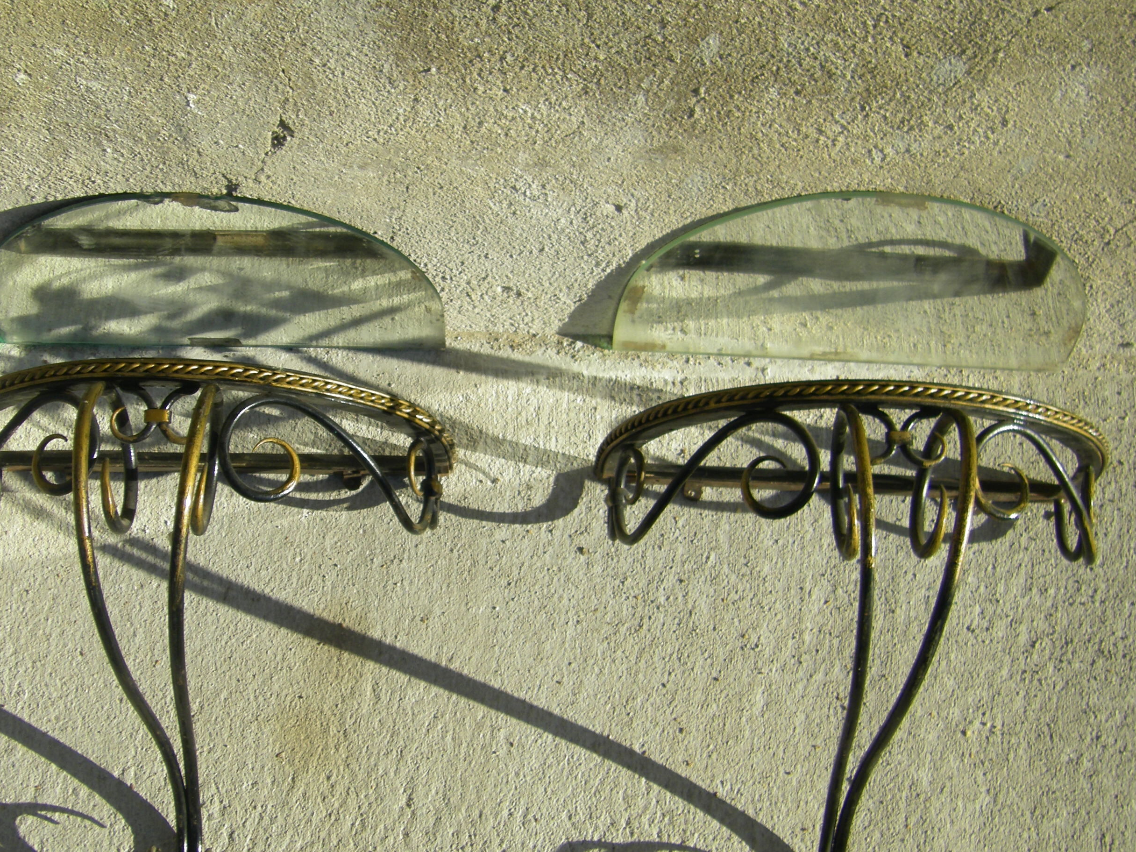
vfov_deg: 28.6
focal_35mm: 51
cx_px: 483
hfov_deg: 37.4
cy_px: 426
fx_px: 1674
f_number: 7
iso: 64
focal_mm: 6.3
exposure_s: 1/160
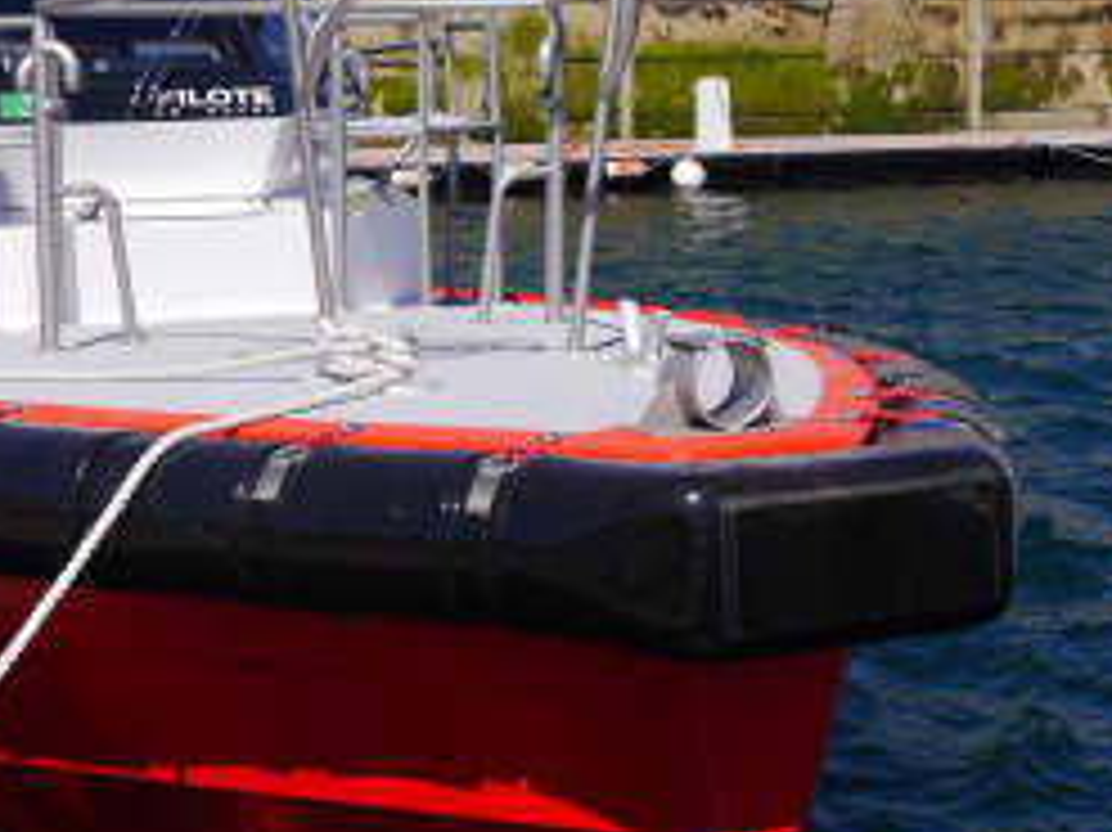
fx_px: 2344
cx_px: 317
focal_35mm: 73
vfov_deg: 20.1
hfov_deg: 26.4
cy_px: 378
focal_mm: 15
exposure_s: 1/640
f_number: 8
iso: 160
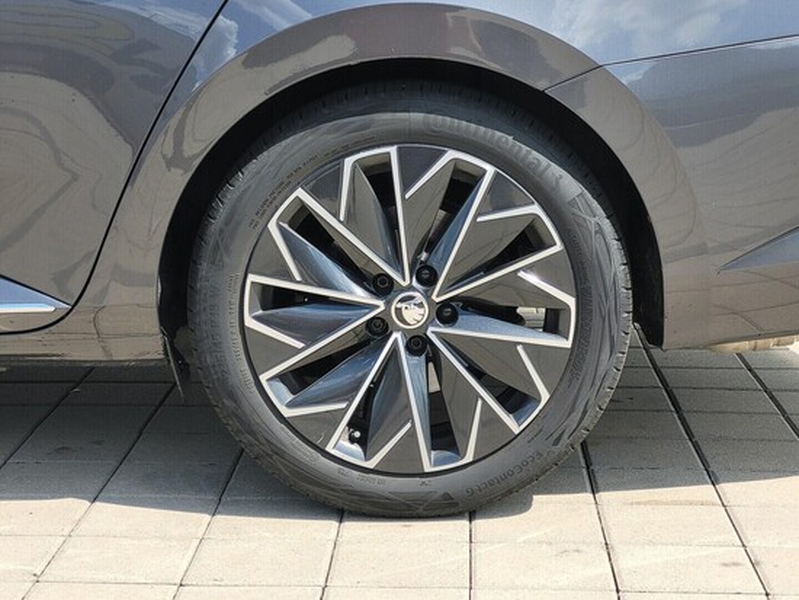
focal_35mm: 76
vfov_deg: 19.4
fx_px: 1755
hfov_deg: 25.6
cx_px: 400
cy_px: 300
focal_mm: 7.12
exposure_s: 1/532
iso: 25
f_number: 2.4
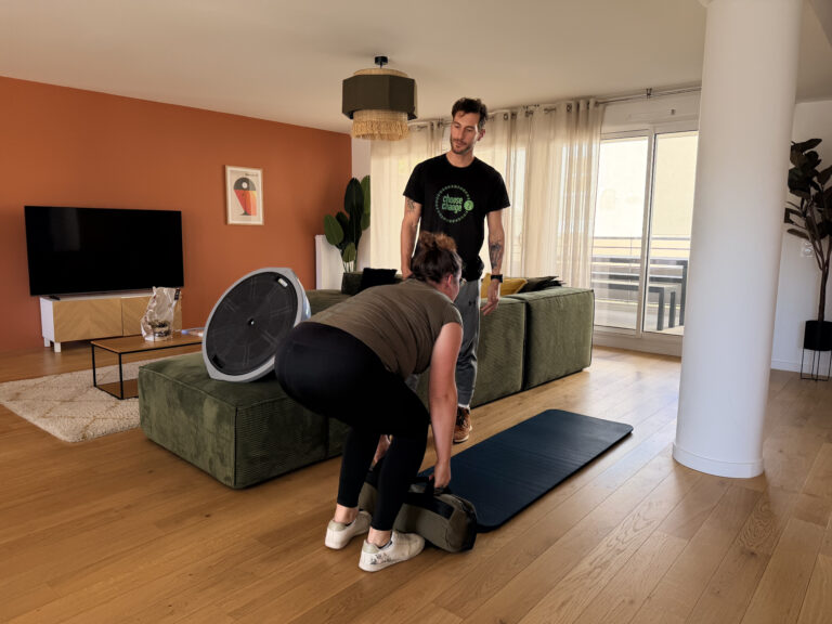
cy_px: 312
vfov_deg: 56.8
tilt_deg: -9.1
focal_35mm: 24
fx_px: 577
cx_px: 416
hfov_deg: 71.6
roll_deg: -0.2
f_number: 1.78
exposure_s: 1/184
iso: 64
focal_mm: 6.76
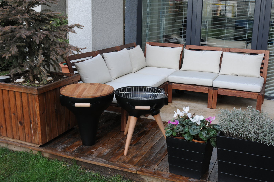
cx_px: 137
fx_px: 319
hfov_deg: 46.5
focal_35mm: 42
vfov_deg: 31.8
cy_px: 91
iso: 320
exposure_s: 1/160
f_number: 5.6
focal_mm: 28
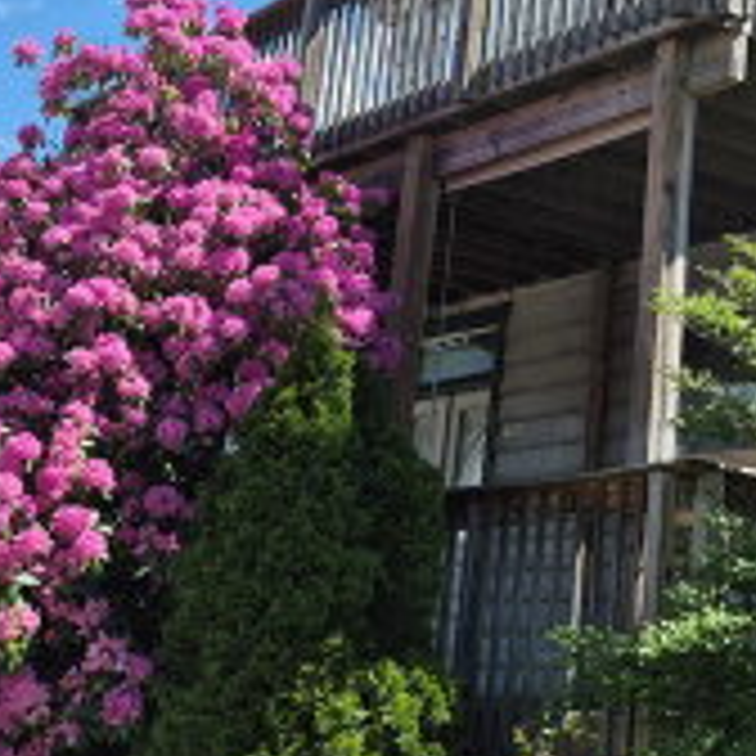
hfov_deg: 26.0
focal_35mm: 62
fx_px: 1532
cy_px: 207
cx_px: 792
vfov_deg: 27.4
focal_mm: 5.4
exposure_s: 1/3928
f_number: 1.8
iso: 80
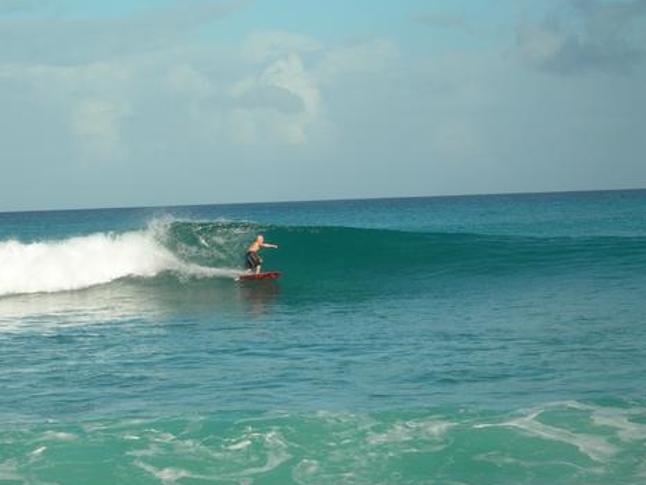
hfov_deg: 14.8
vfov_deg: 11.2
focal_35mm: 133
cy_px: 254
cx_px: 270
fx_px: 2483
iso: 50
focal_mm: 23.4
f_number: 8.2
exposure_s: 1/240
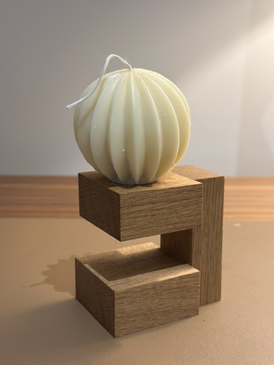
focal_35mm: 48
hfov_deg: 30.3
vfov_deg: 39.7
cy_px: 182
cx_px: 137
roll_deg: -1.0
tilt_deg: -13.8
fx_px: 507
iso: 200
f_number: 1.78
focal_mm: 6.86
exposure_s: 1/50
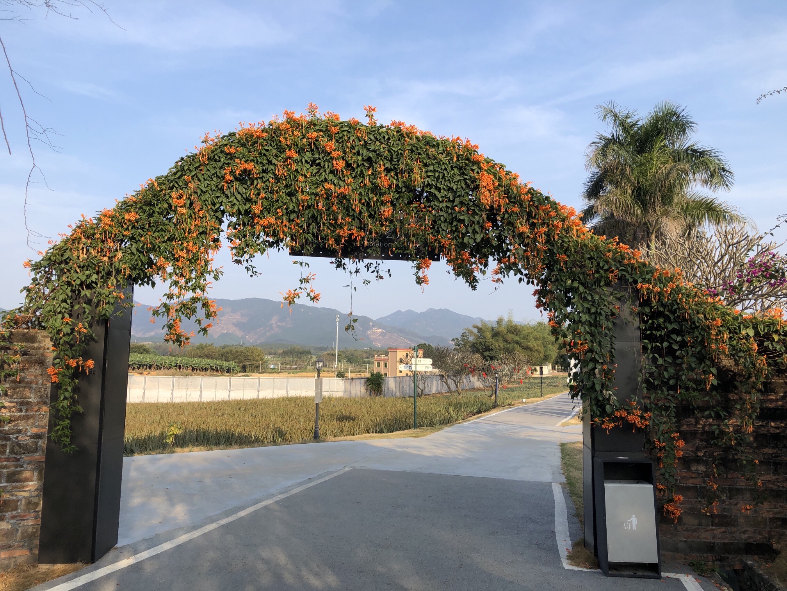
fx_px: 637
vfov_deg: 49.7
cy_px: 296
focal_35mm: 28
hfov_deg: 63.4
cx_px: 394
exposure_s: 1/1000
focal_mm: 3.99
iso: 20
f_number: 1.8
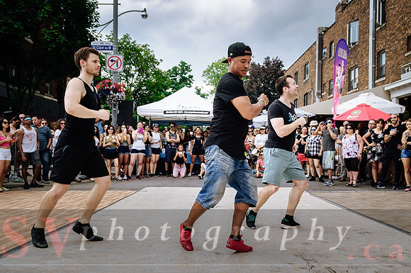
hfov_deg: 63.1
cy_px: 148
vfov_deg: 44.3
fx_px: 334
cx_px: 220
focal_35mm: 29
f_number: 4
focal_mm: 18
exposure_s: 1/1600
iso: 100
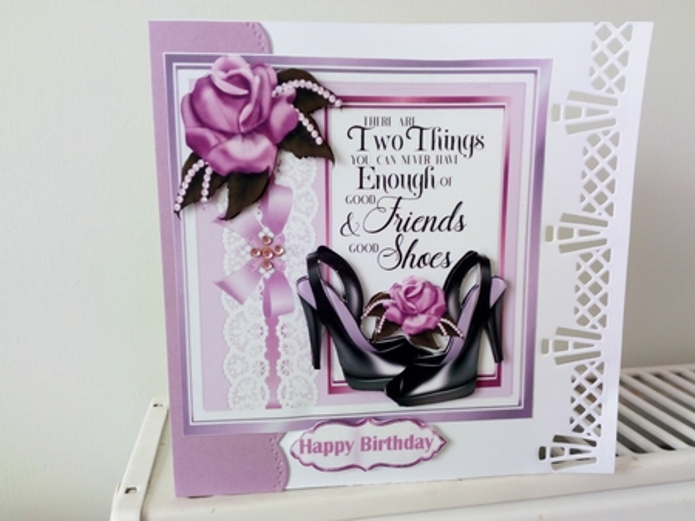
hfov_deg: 65.4
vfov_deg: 51.3
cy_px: 260
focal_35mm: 27
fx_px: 542
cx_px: 348
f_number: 2
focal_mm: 3.5
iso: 245
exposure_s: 1/60
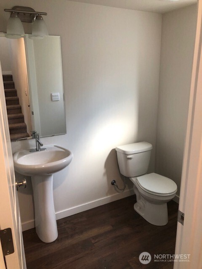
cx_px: 101
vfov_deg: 63.4
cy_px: 134
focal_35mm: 28
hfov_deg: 49.7
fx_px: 218
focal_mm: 3.99
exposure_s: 1/24
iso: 40
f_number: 1.8
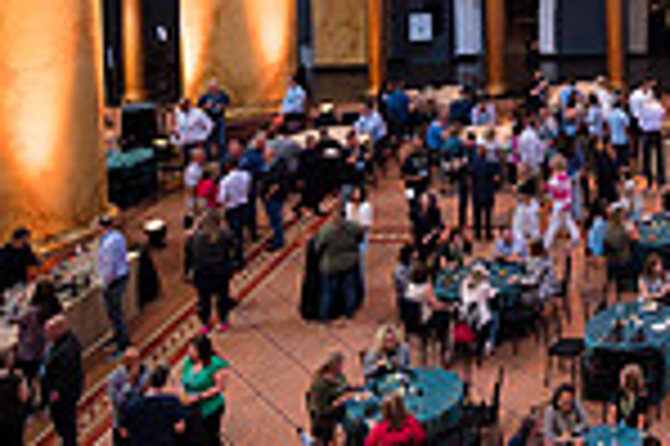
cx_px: 826
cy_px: -162
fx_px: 1060
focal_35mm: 57
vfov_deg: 21.1
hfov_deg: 29.6
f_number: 4
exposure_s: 1/100
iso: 800
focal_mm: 14
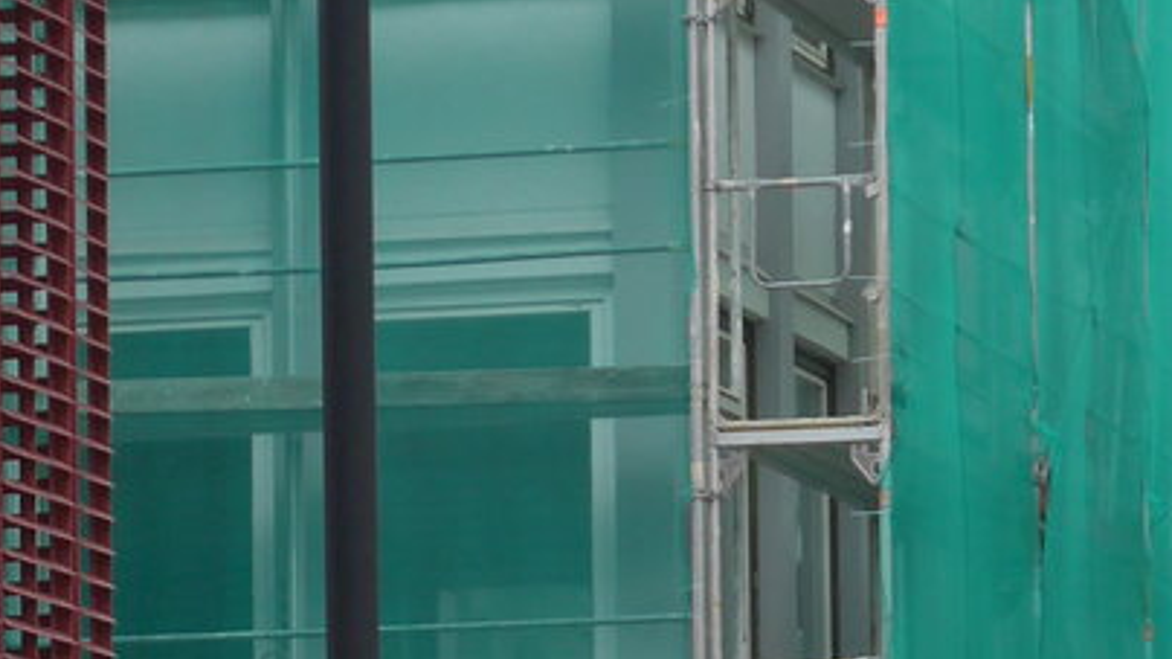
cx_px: 505
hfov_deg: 7.4
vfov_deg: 4.1
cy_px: 1205
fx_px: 9041
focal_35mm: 291
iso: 160
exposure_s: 1/160
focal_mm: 18
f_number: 4.6
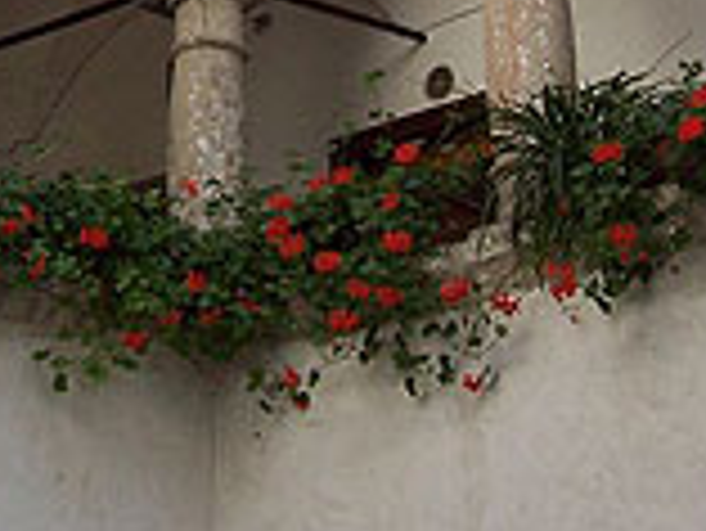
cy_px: -176
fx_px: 2102
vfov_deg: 13.8
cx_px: 193
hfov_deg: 19.0
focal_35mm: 103
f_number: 2.7
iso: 80
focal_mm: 6
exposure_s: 1/312
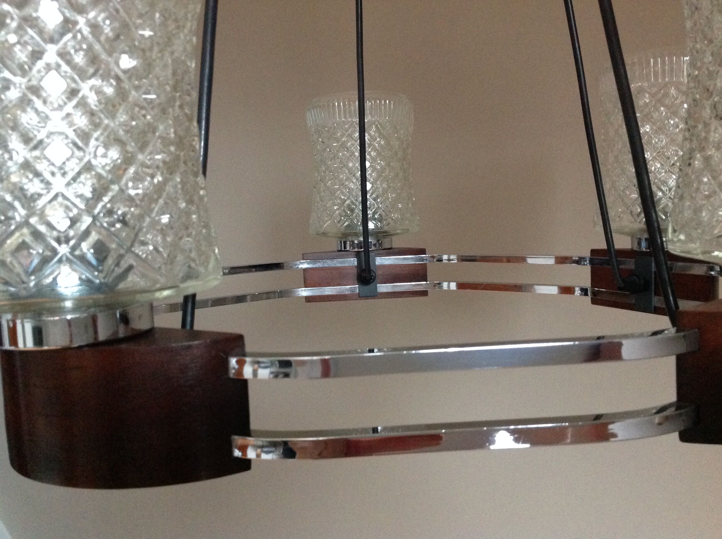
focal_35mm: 35
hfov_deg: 52.7
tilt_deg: -6.0
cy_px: 270
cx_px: 361
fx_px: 729
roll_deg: +3.0
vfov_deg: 40.6
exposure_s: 1/15
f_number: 2.4
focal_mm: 4.28
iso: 500
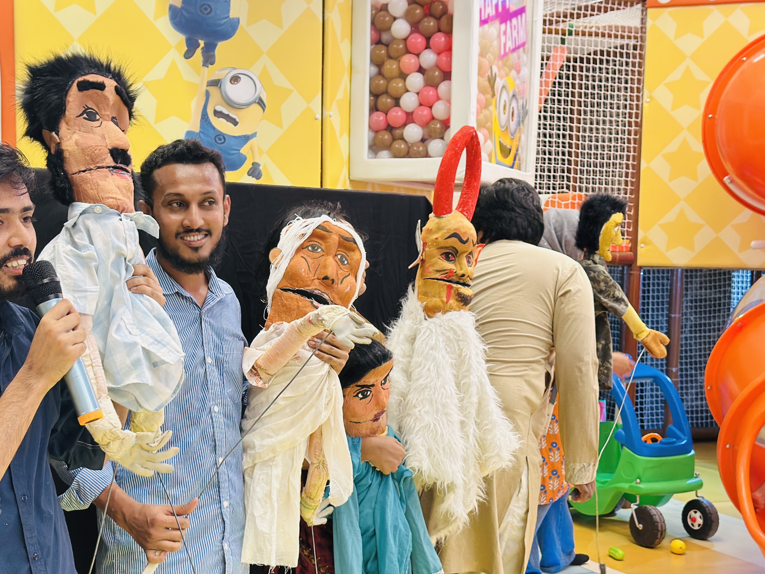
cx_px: 297
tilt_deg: -3.2
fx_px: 1326
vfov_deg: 24.4
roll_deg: -1.7
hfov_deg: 32.1
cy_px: 324
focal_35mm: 60
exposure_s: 1/100
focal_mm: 6.86
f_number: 1.78
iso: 200
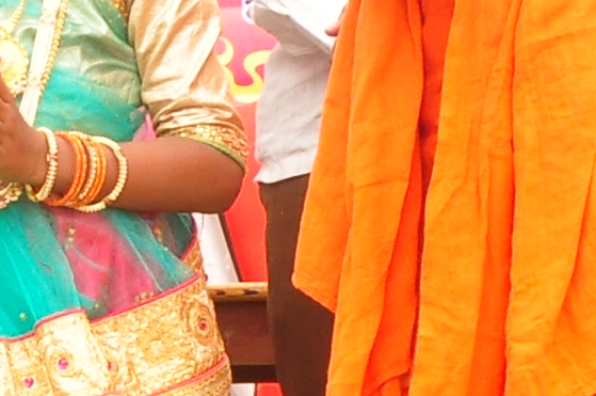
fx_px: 4758
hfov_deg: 7.1
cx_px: -225
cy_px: 98
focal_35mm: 288
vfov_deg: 4.8
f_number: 10
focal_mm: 25
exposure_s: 1/125
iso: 800
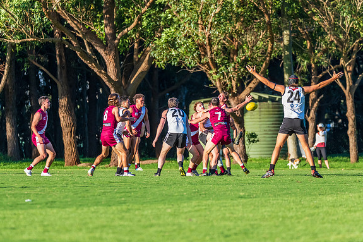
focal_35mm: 318
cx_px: 189
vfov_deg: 4.3
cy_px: 124
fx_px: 3205
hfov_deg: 6.5
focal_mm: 300
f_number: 6.3
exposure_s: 1/1600
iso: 1000
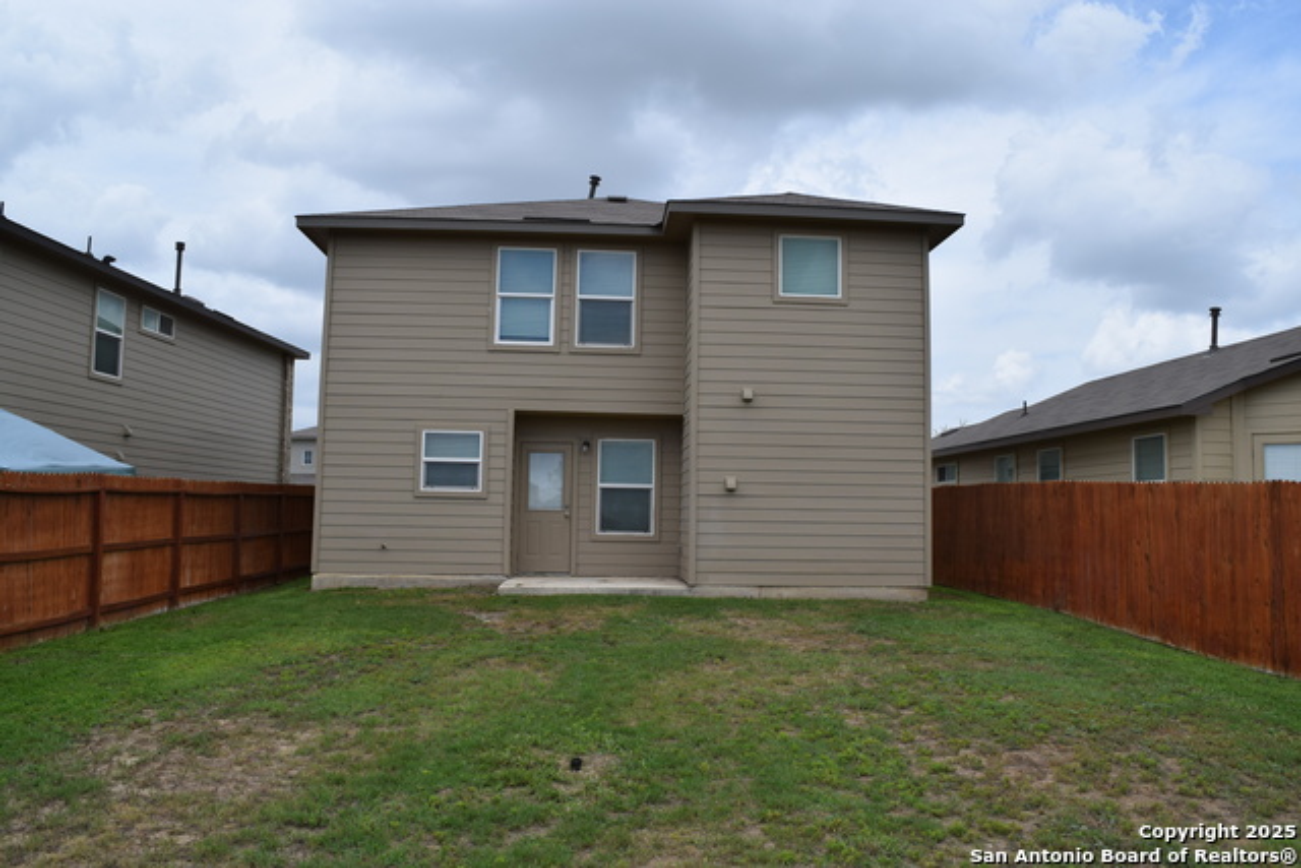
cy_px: 434
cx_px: 650
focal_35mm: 27
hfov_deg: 67.4
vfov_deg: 48.0
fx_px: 976
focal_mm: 18
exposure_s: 1/400
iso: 200
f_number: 10
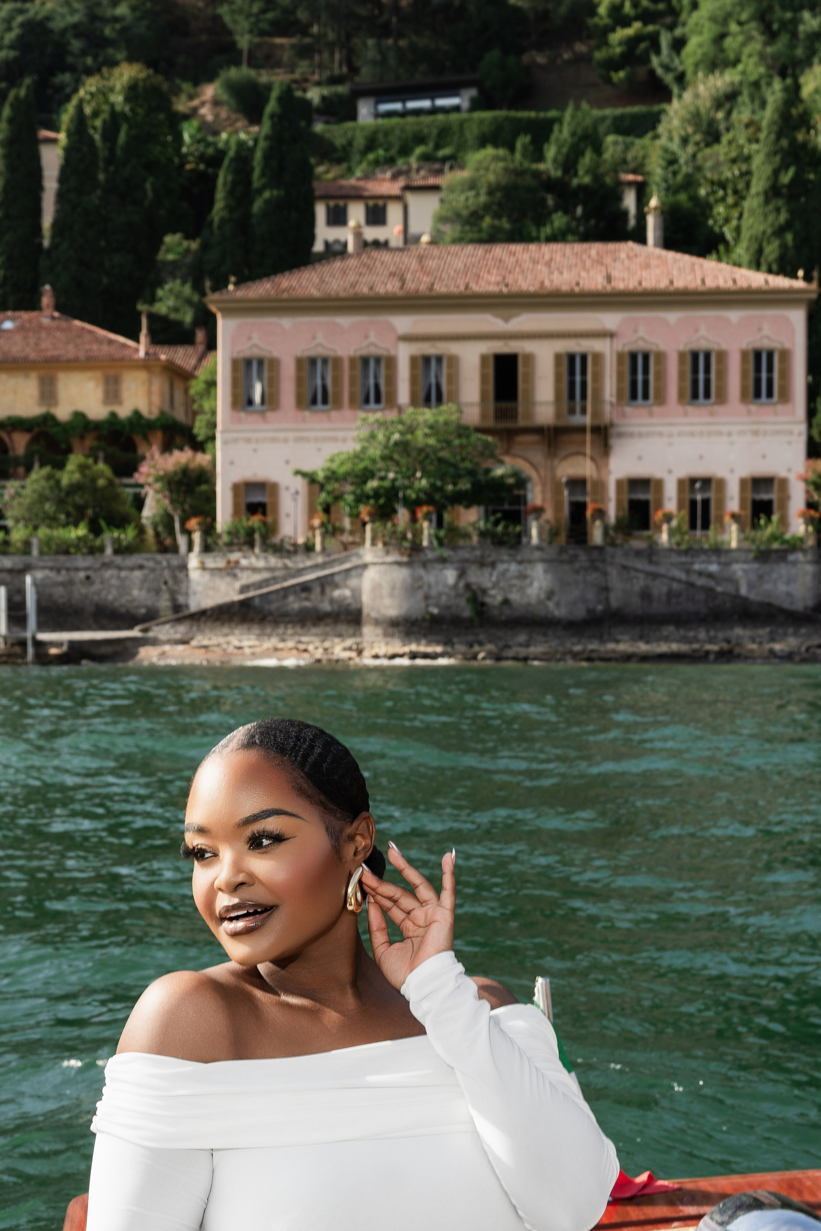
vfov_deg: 39.3
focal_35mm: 50
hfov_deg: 27.0
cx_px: 435
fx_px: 1710
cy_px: 777
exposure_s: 1/250
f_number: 8
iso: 100
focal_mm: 39
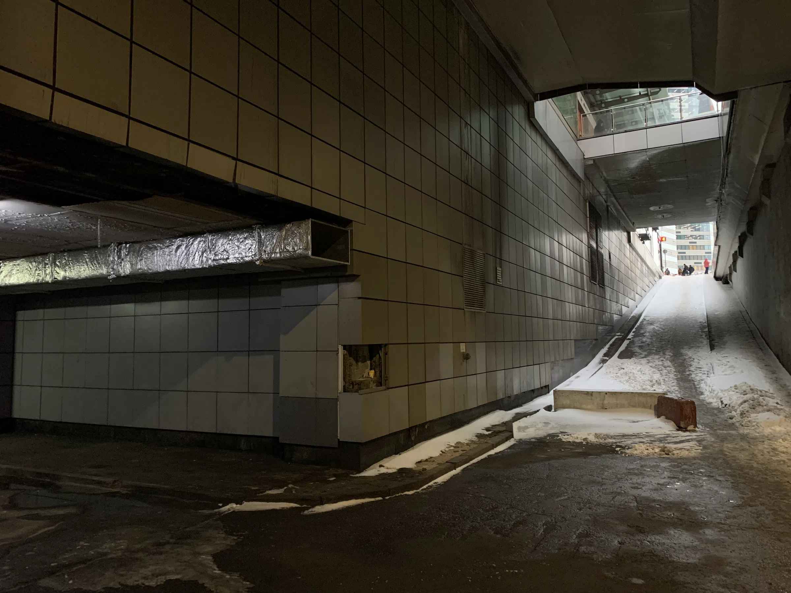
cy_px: 296
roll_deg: +0.6
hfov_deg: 67.3
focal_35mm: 26
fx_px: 594
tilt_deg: +4.6
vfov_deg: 53.1
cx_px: 396
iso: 320
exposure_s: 1/50
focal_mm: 4.25
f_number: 1.8
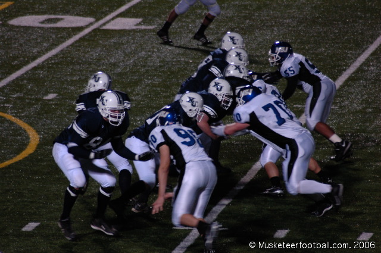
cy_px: 126
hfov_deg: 4.6
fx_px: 4756
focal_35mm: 450
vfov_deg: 3.0
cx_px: 190
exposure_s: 1/125
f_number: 5.6
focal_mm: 300
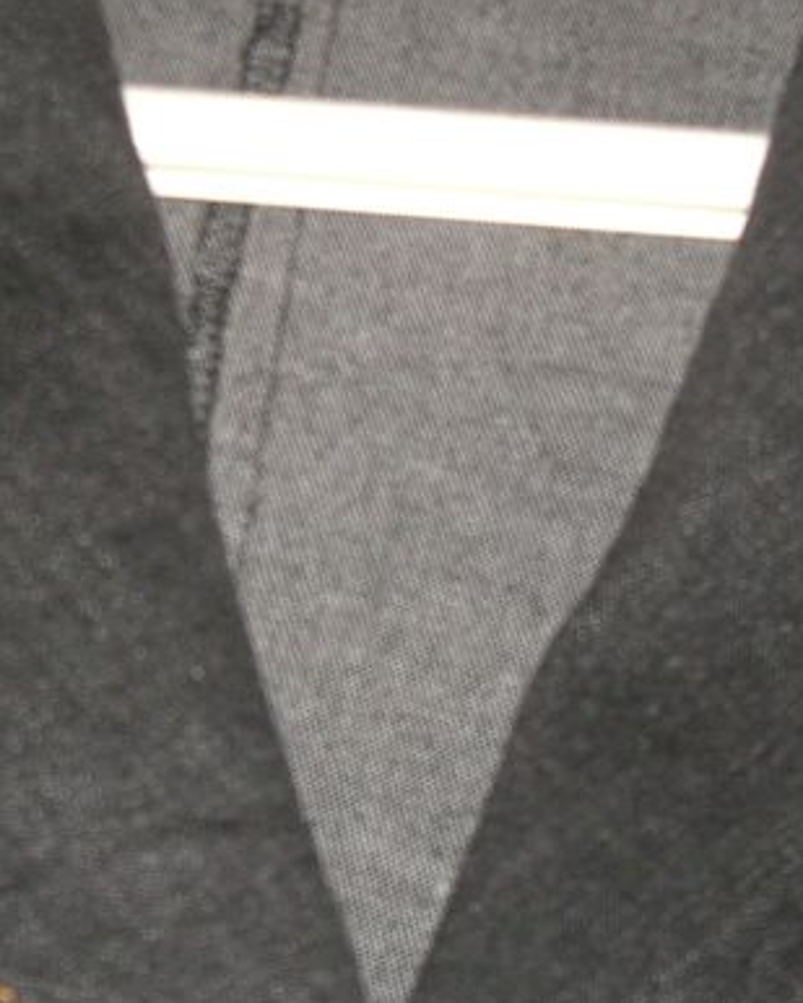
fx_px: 2851
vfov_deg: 19.8
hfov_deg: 16.0
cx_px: 424
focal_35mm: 96
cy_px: 244
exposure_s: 1/60
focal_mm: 6.3
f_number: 3.1
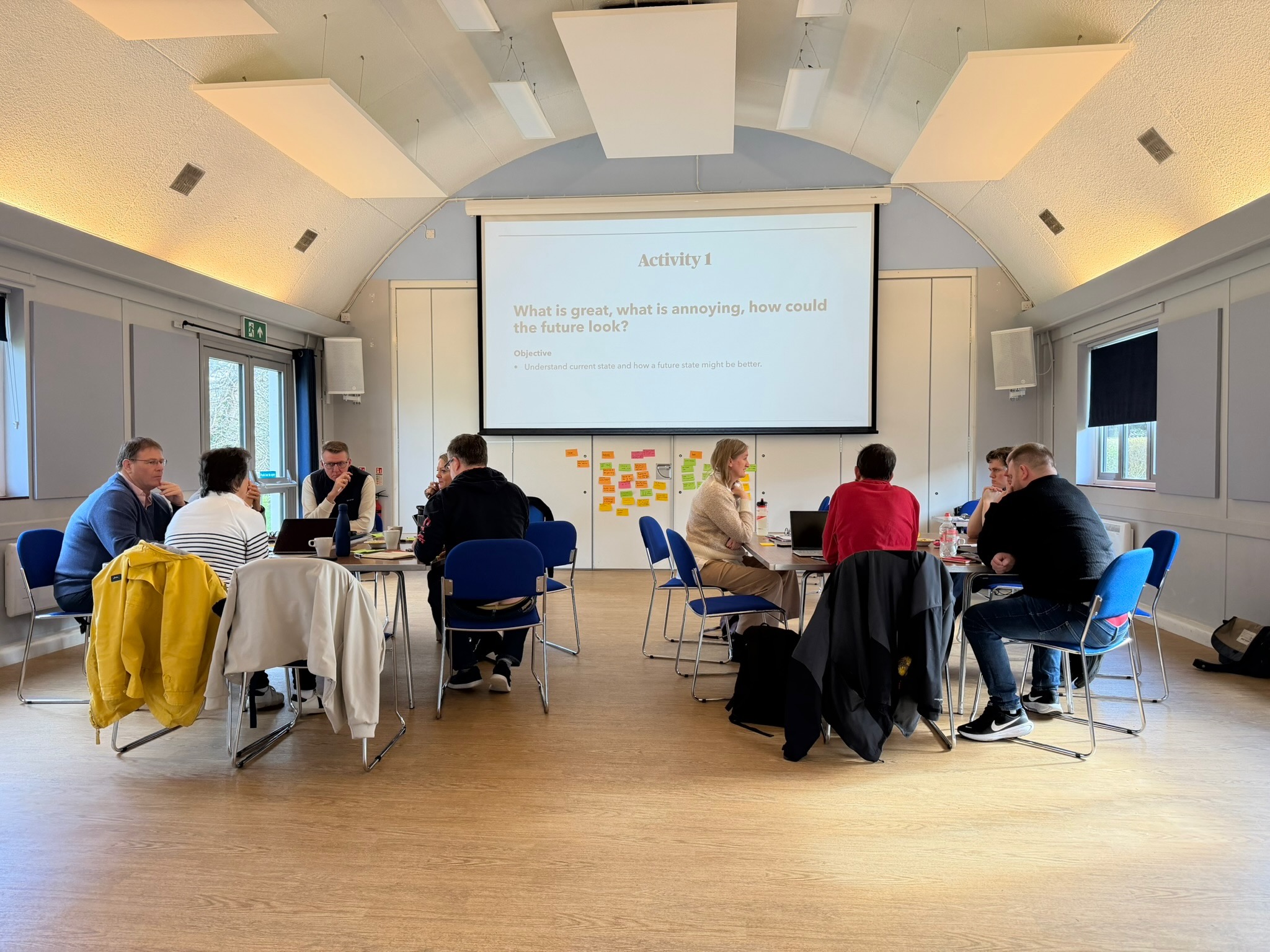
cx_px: 635
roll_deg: +0.3
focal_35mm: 24
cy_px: 476
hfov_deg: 71.6
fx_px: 881
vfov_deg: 56.8
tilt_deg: -1.1
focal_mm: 6.76
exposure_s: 1/120
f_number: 1.78
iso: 160
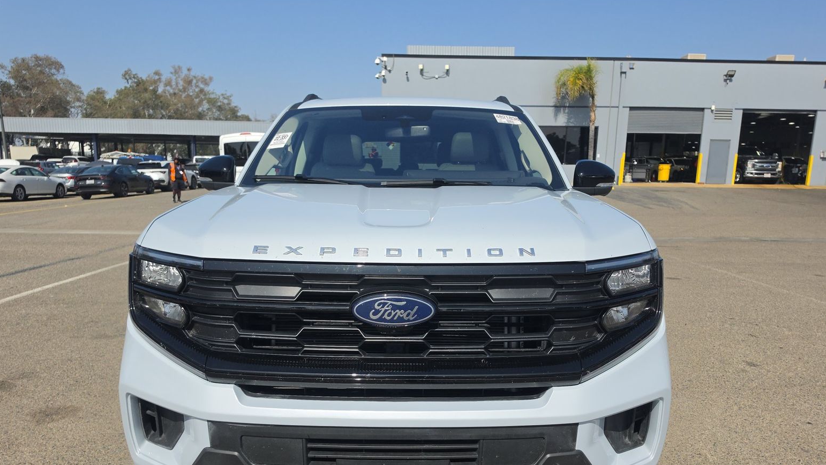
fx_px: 569
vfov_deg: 43.9
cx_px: 401
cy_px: 301
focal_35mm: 26
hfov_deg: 71.9
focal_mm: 6.5
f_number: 1.4
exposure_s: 1/7940
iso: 65
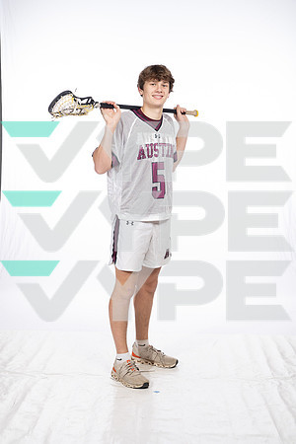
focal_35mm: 50
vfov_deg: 39.6
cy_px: 222
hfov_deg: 27.0
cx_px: 148
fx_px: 617
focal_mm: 50
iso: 640
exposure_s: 1/250
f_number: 7.1
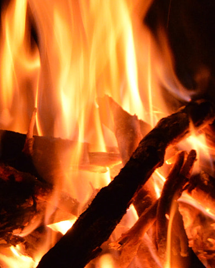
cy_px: 59
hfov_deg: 10.4
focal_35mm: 149
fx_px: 1184
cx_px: 86
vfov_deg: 12.9
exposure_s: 1/60
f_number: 4.5
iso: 1800
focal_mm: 32
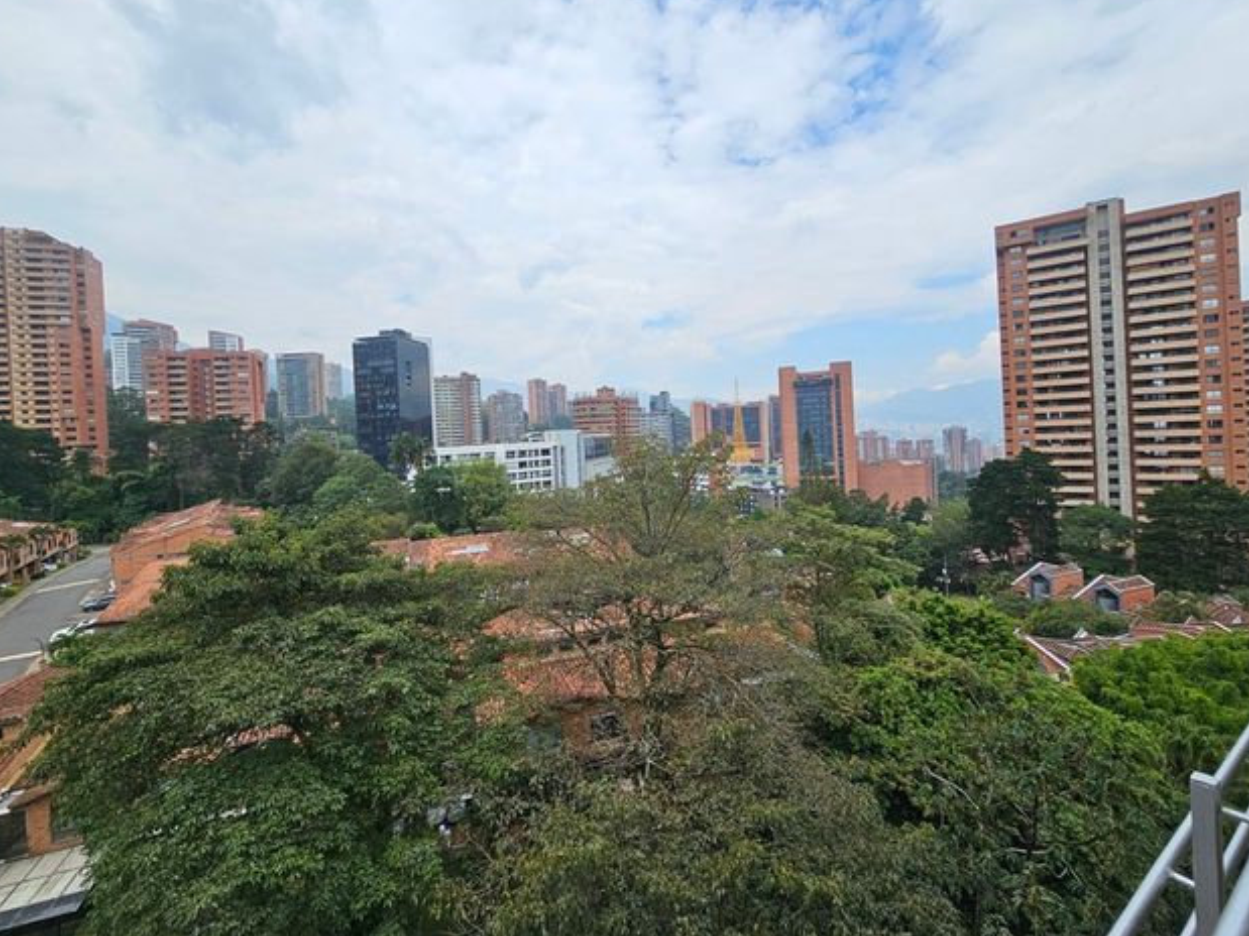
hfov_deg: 102.1
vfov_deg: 85.6
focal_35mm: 14
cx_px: 620
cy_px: 444
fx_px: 505
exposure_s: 1/2882
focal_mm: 2.2
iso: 50
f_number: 2.2
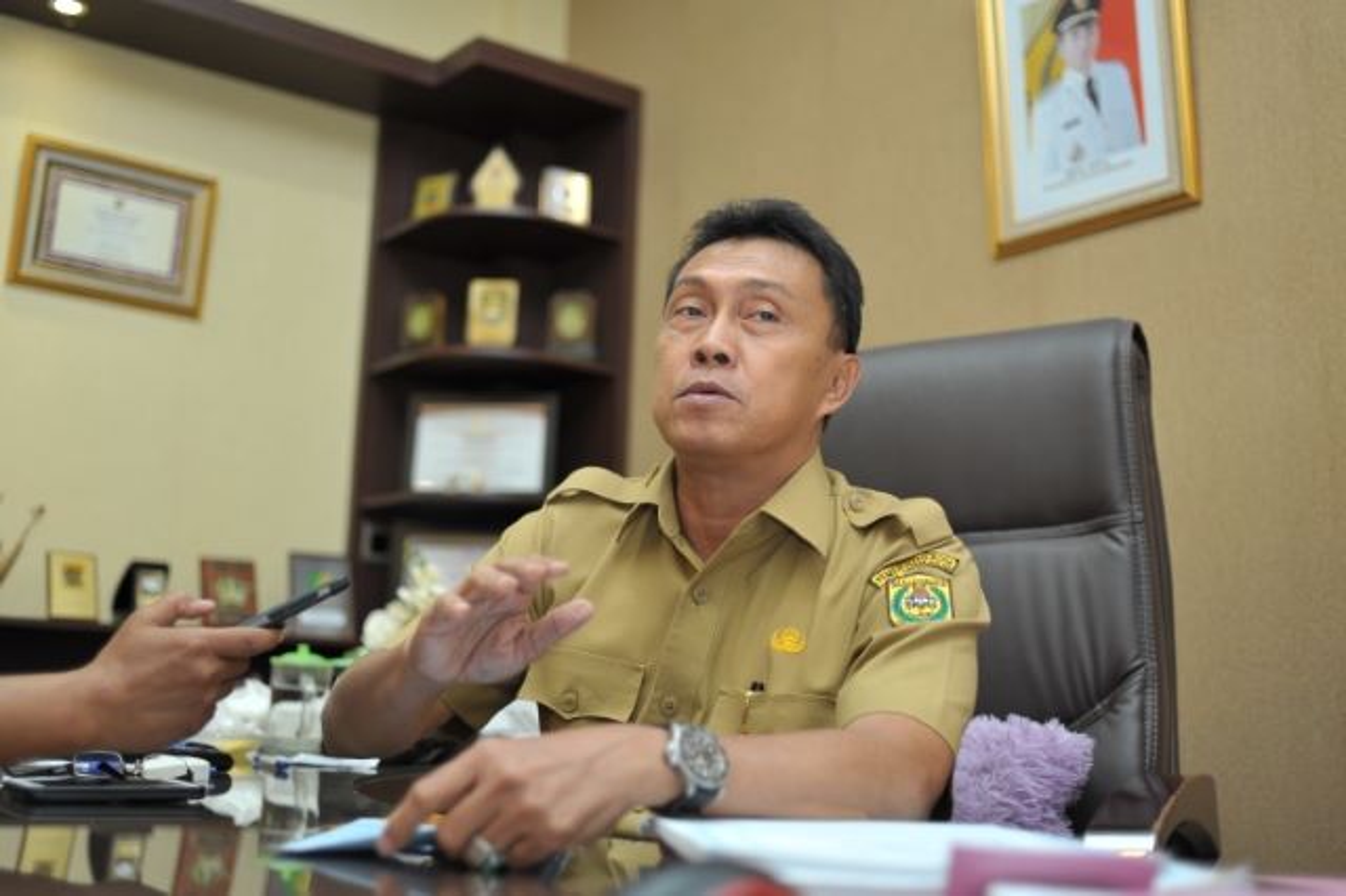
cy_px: 448
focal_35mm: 35
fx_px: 1308
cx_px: 673
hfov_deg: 54.5
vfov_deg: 37.8
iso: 500
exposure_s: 1/50
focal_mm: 35
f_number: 2.8
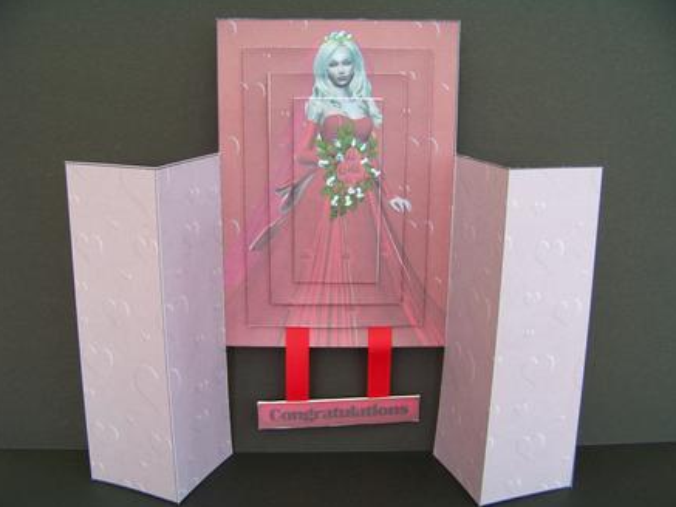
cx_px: 338
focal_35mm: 37
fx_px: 723
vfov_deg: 38.7
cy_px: 257
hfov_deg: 50.1
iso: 68
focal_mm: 5.85
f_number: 2.8
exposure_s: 1/30
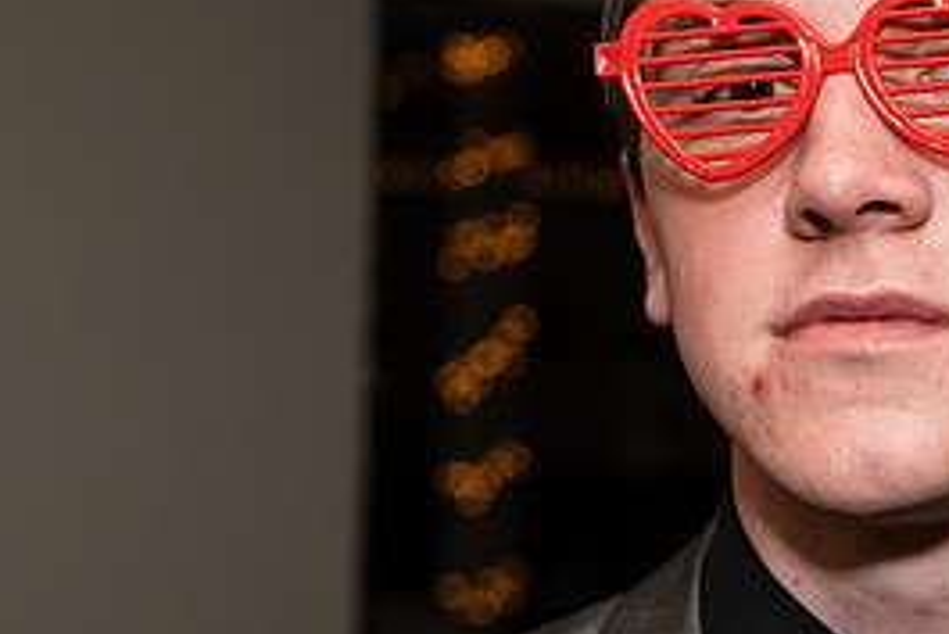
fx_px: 3112
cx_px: 834
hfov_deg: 17.1
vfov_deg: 11.6
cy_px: 195
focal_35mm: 118
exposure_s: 1/250
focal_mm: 54
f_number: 5
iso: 400
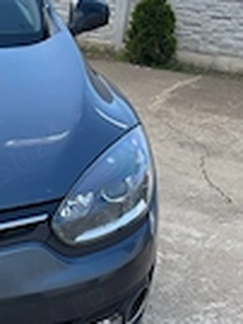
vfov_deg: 25.3
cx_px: -111
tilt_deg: -22.4
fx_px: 722
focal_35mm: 77
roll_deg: -0.3
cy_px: 185
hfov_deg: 17.4
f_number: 1.6
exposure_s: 1/649
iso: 50
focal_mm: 5.96
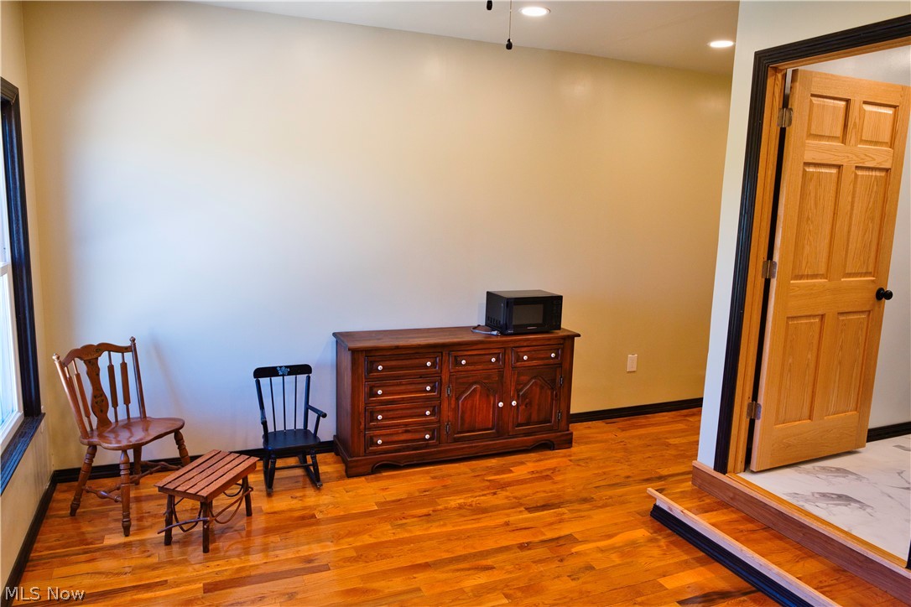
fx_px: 607
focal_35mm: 24
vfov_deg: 53.1
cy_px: 304
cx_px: 456
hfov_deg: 73.7
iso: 1000
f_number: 4.5
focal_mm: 16
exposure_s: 1/125
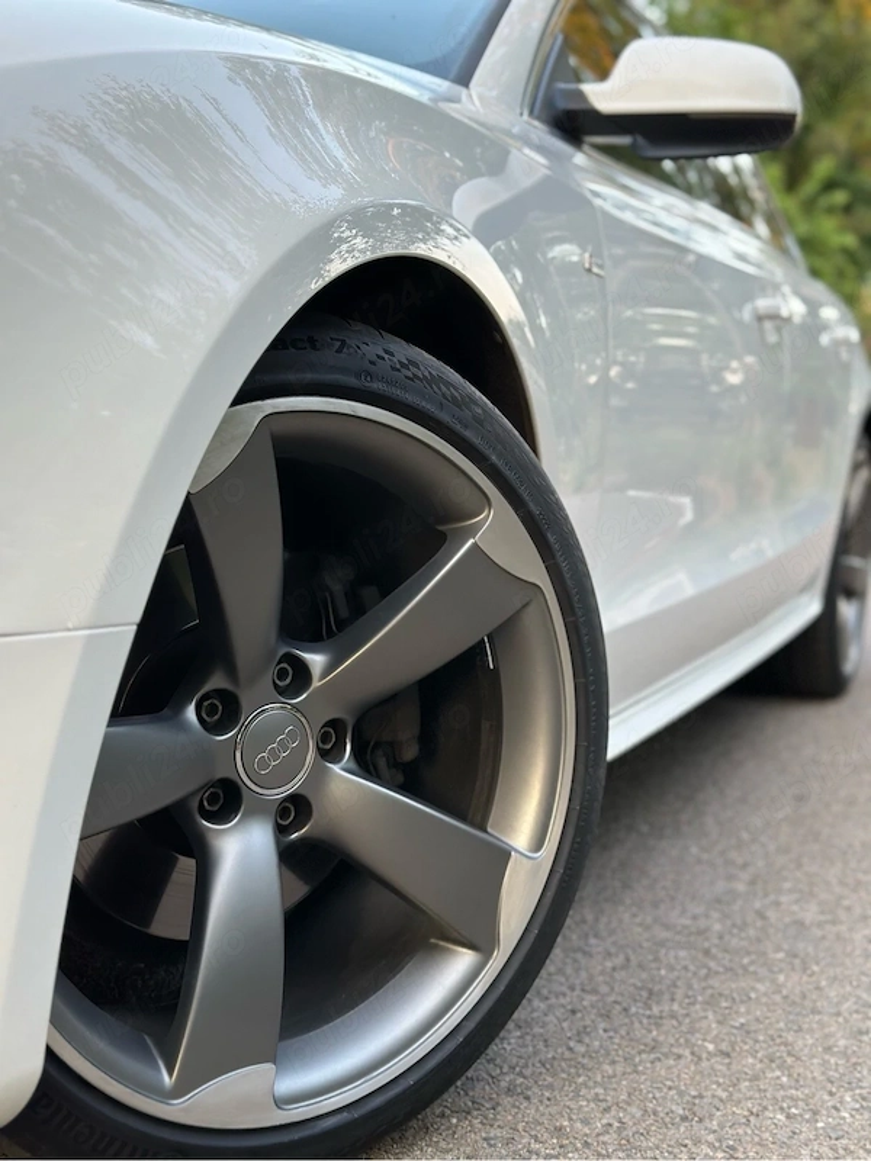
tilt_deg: -4.7
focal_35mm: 48
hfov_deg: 30.3
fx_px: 1610
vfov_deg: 39.7
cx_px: 436
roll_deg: -2.9
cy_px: 580
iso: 125
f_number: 1.78
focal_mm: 6.86
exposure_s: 1/137
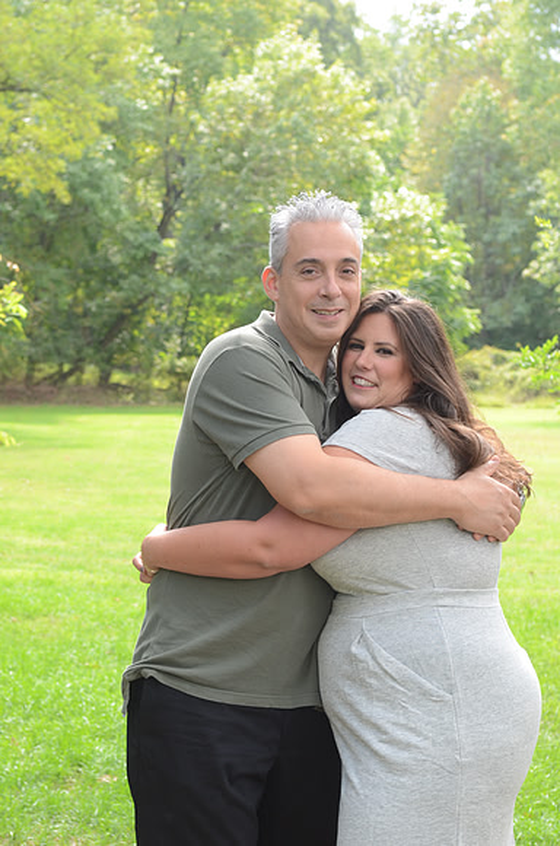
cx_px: 280
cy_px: 423
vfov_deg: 24.7
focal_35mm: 82
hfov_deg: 16.5
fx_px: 1934
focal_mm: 55
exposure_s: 1/200
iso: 500
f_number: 6.3
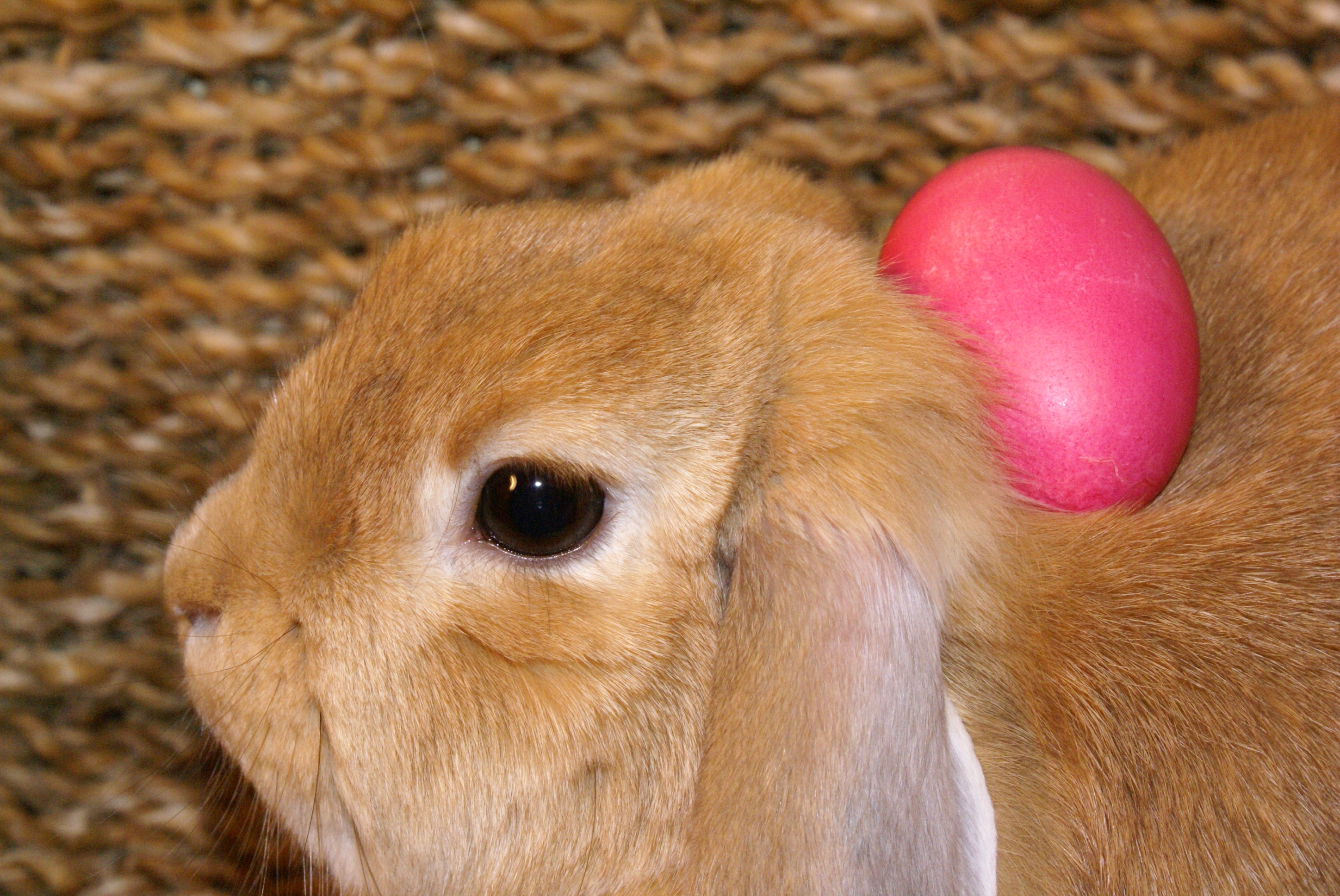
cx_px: 670
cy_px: 448
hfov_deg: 22.6
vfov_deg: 15.2
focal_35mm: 90
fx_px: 3353
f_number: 13
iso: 1600
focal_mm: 60
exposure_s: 1/15
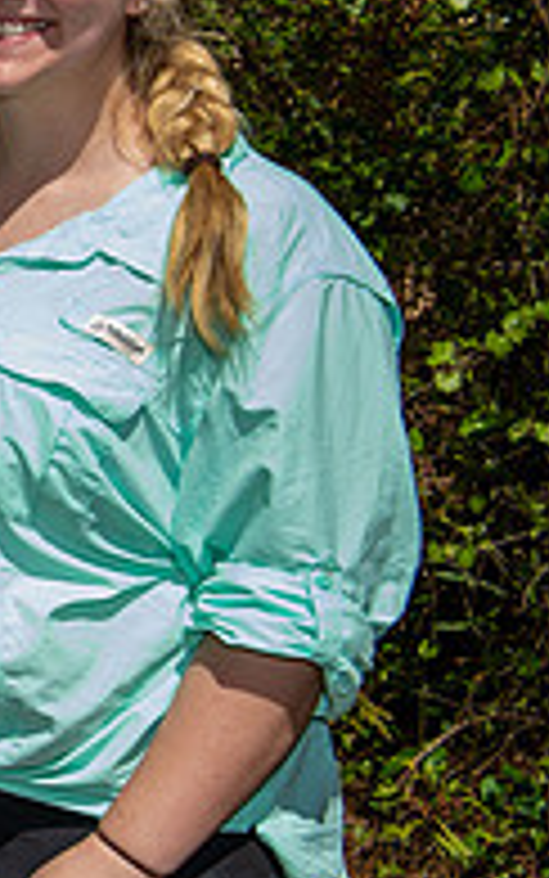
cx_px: -729
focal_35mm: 115
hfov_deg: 10.1
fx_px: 2751
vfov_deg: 18.1
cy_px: 333
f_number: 8
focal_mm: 38
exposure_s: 1/250
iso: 50
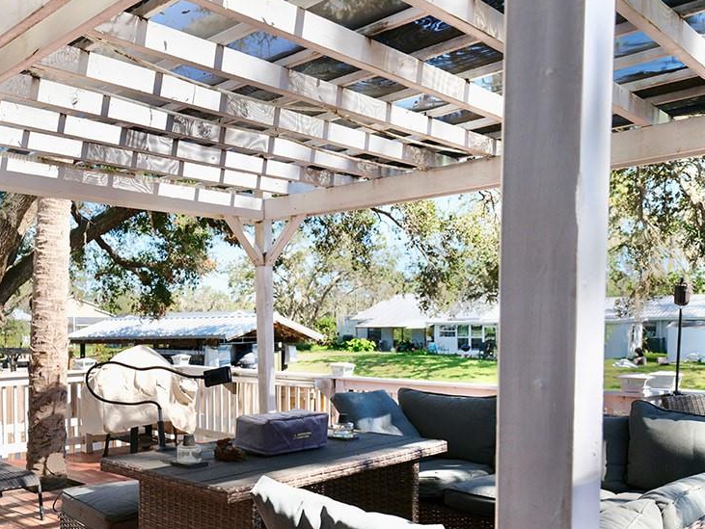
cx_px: 149
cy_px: 356
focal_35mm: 35
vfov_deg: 40.2
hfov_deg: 49.8
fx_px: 713
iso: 1000
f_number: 4
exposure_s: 1/3200
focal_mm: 20
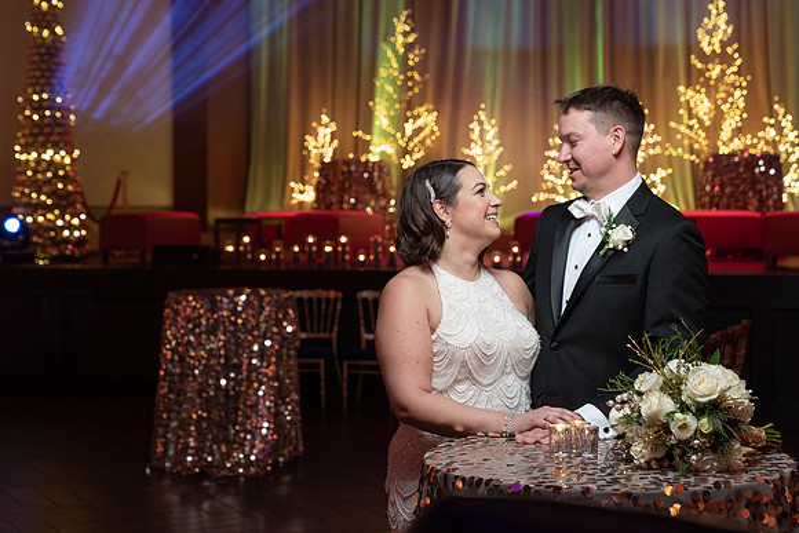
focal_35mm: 67
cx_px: 429
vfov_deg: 20.2
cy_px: 227
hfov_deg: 29.9
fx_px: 1498
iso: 2000
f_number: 4
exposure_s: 1/100
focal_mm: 56
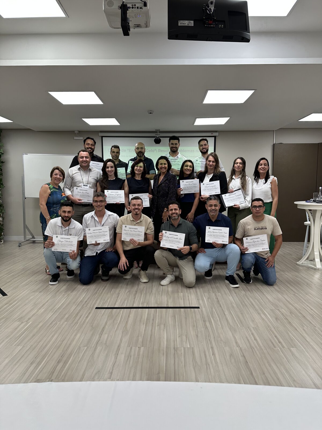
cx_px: 161
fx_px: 298
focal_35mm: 24
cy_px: 215
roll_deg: +0.7
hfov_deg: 56.8
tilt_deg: -6.0
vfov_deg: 71.6
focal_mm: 6.86
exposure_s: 1/120
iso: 100
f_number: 1.78
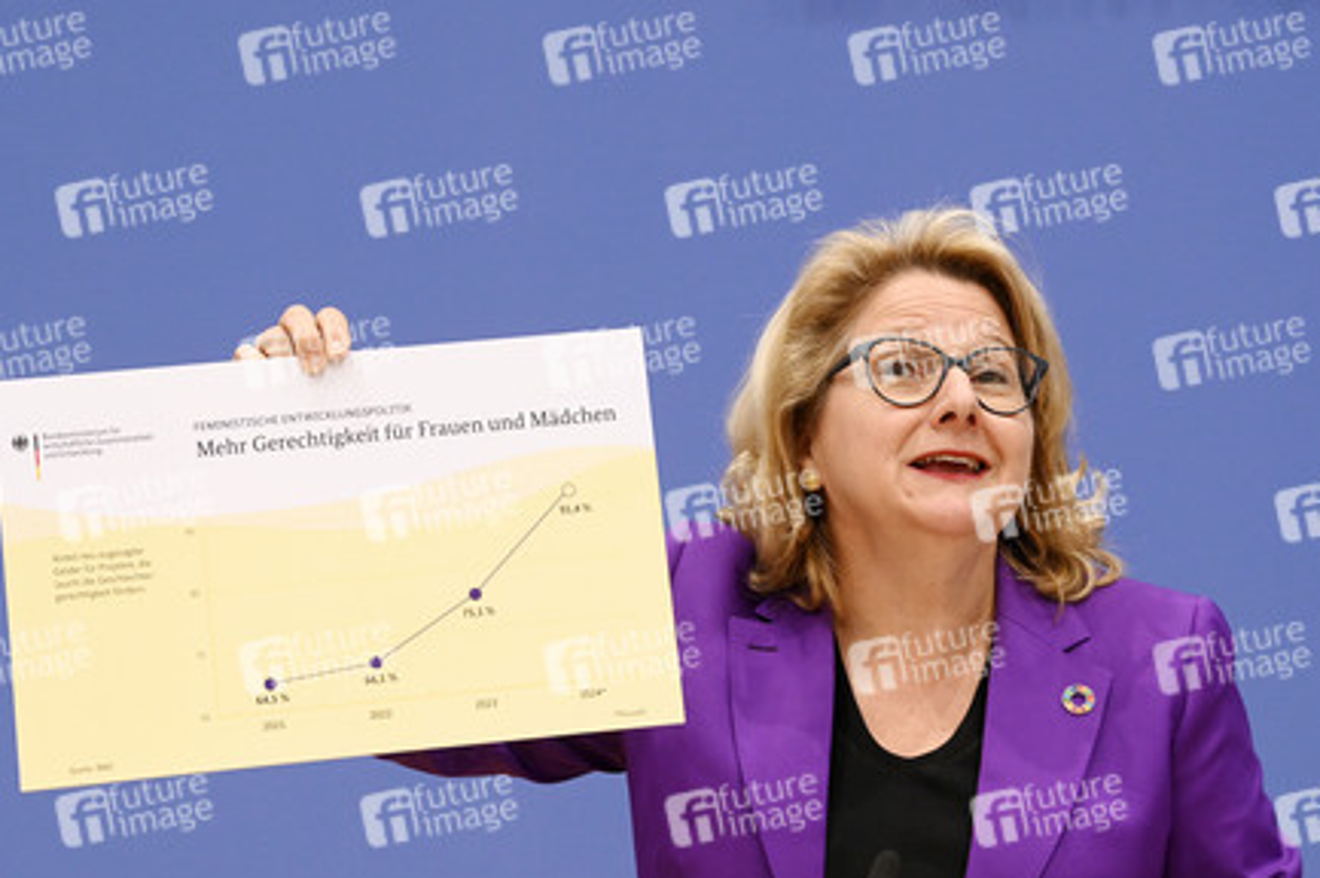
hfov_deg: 20.6
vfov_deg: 13.8
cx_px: 663
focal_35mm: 99
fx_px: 3627
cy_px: 430
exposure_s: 1/400
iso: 5000
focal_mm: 95
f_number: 7.1
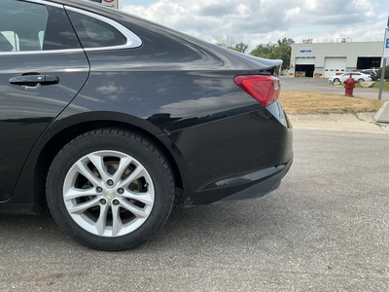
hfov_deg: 63.4
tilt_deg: -10.0
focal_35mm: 28
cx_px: 194
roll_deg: -0.9
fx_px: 315
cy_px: 146
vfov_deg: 49.7
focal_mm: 3
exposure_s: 1/657
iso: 25
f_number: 1.8
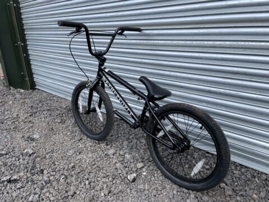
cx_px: 134
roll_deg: +0.6
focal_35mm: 26
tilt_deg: -20.8
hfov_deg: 67.3
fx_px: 202
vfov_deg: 53.1
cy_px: 101
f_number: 1.6
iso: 32
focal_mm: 4.2
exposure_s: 1/1208
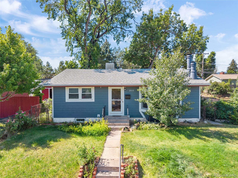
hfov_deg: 71.6
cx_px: 119
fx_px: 165
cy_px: 89
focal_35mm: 24
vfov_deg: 56.8
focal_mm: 8.67
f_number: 1.8
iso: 210
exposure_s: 1/1600
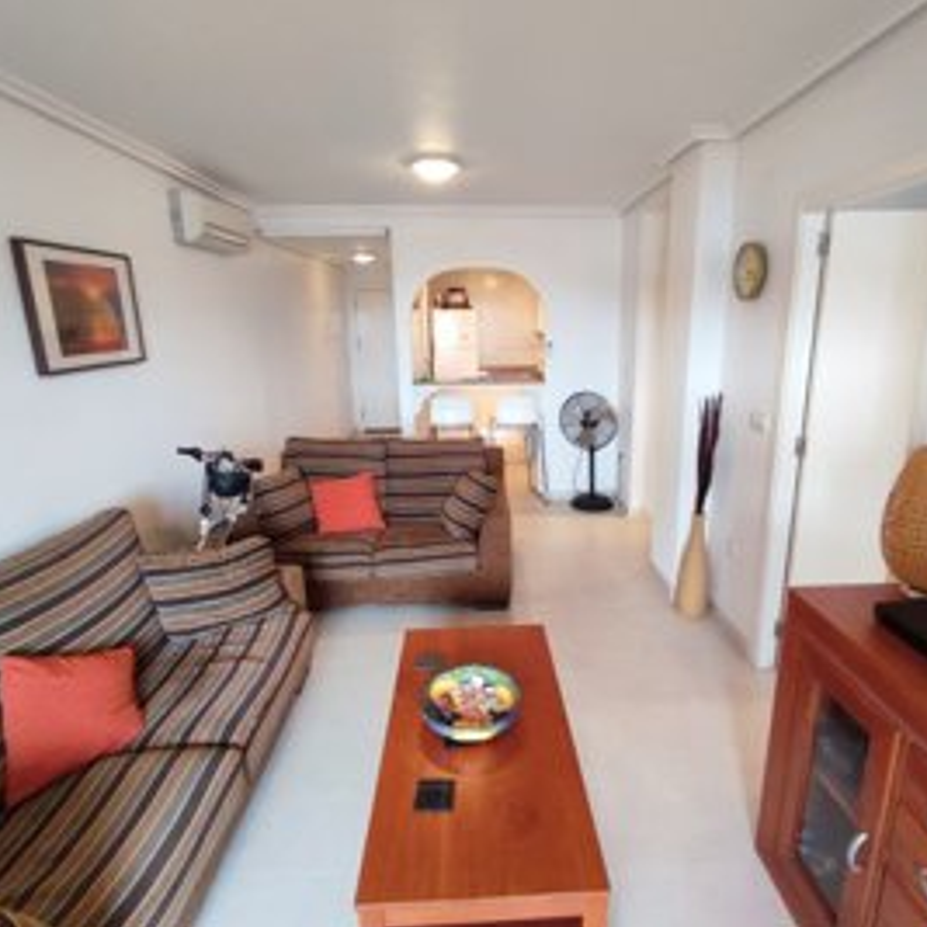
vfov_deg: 77.7
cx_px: 481
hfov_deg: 77.6
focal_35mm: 19
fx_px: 576
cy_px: 465
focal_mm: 1.65
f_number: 2.2
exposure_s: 1/50
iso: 399
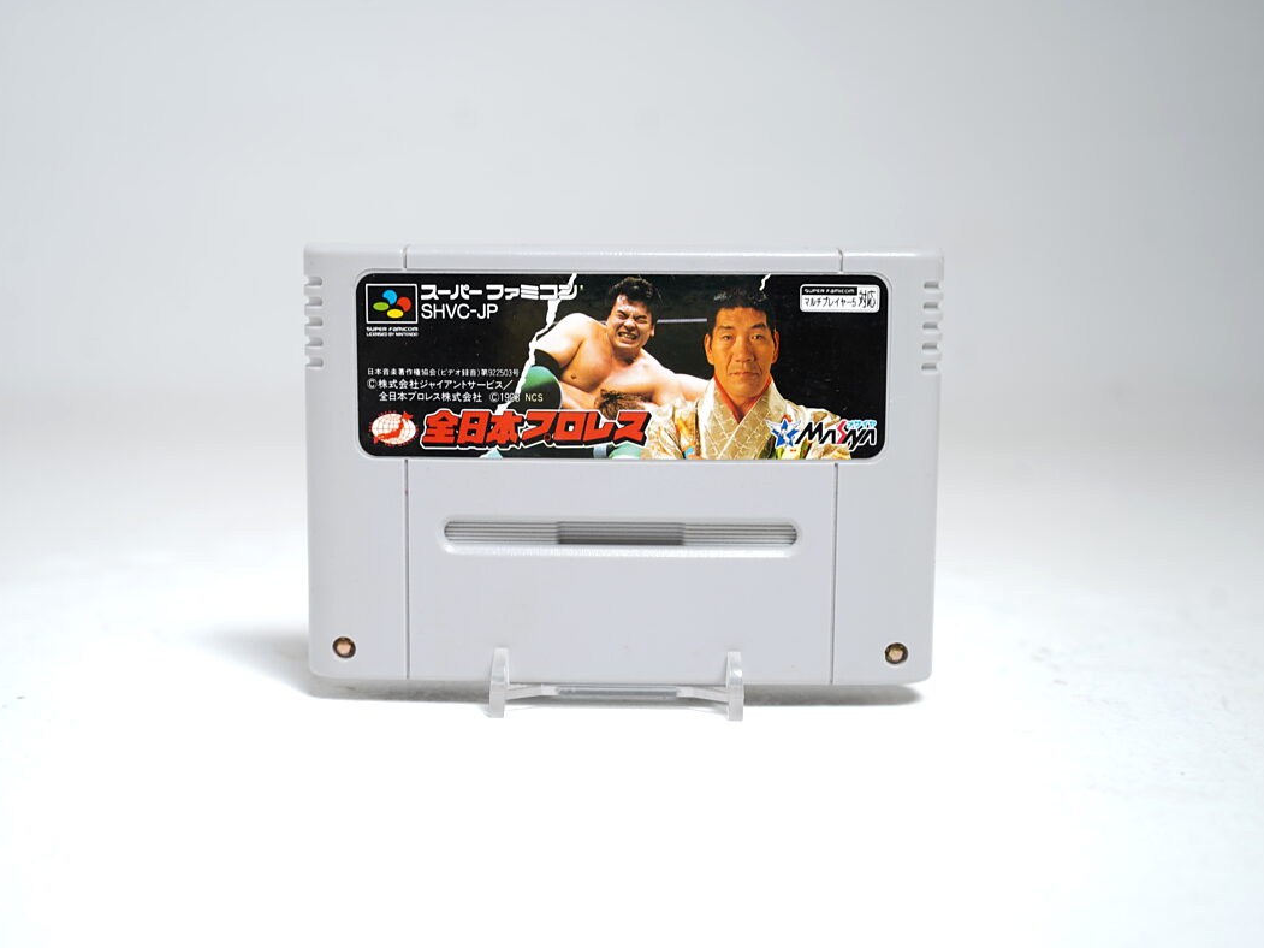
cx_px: 618
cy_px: 469
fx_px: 1643
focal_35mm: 45
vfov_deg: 32.2
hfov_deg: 42.1
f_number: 5
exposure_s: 1/3
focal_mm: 41
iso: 64
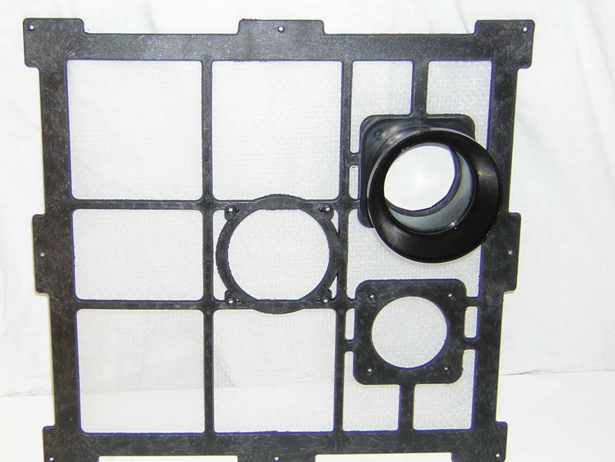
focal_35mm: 70
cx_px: 276
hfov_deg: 27.8
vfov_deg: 21.0
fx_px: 1244
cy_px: 258
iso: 50
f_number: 3.4
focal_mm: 8.1
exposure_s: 1/60.1
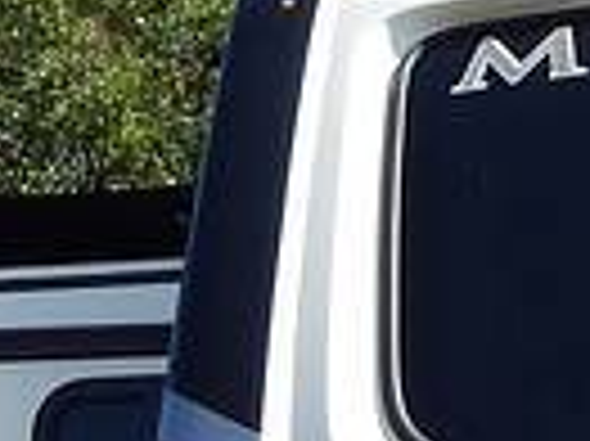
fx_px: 2997
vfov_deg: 8.4
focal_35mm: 176
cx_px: 540
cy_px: 482
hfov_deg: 11.2
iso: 125
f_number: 3
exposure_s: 1/1250
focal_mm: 4
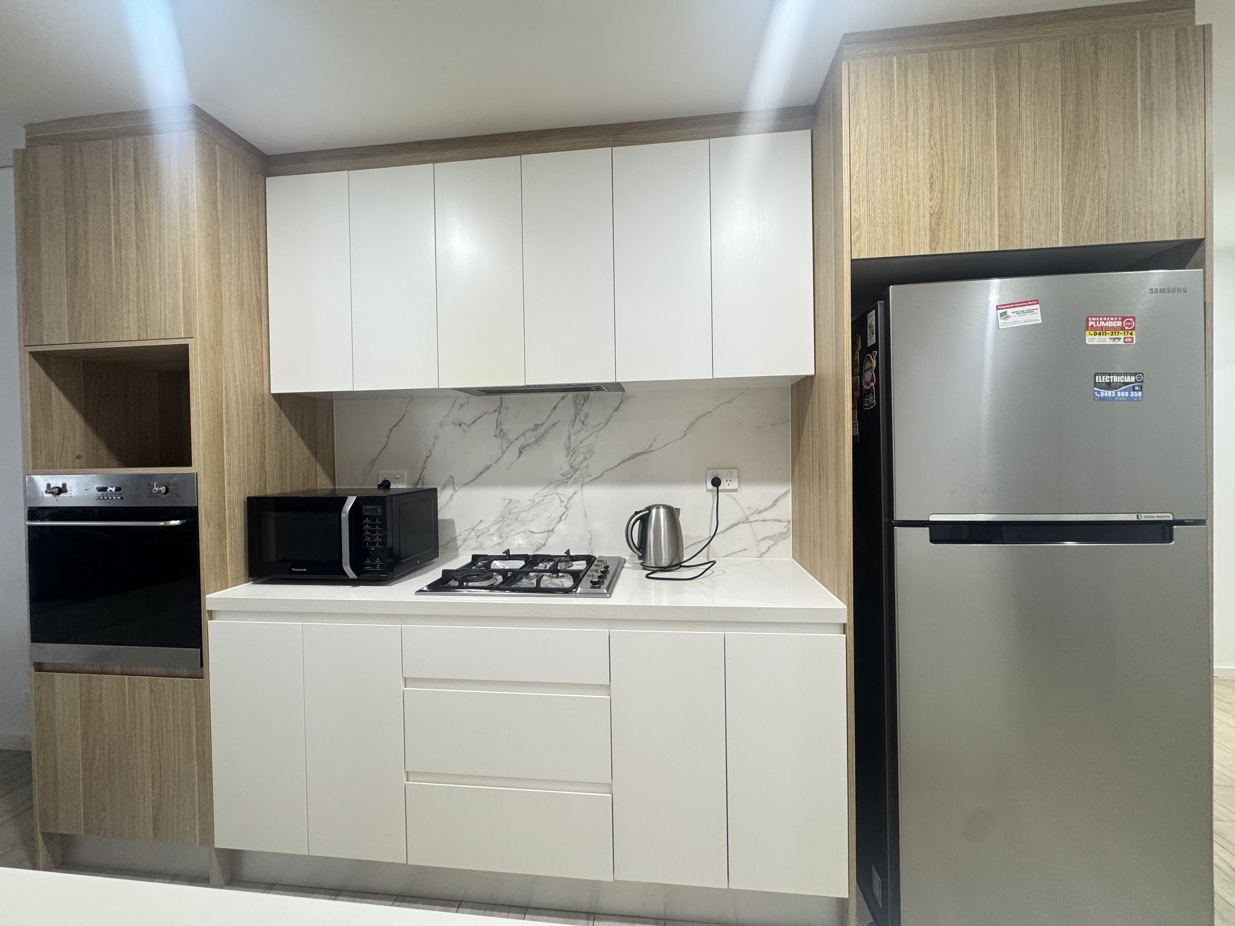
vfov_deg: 85.7
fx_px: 499
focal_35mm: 14
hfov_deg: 102.1
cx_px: 618
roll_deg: +1.4
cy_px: 463
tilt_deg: -1.1
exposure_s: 1/50
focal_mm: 2.22
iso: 200
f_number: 2.2
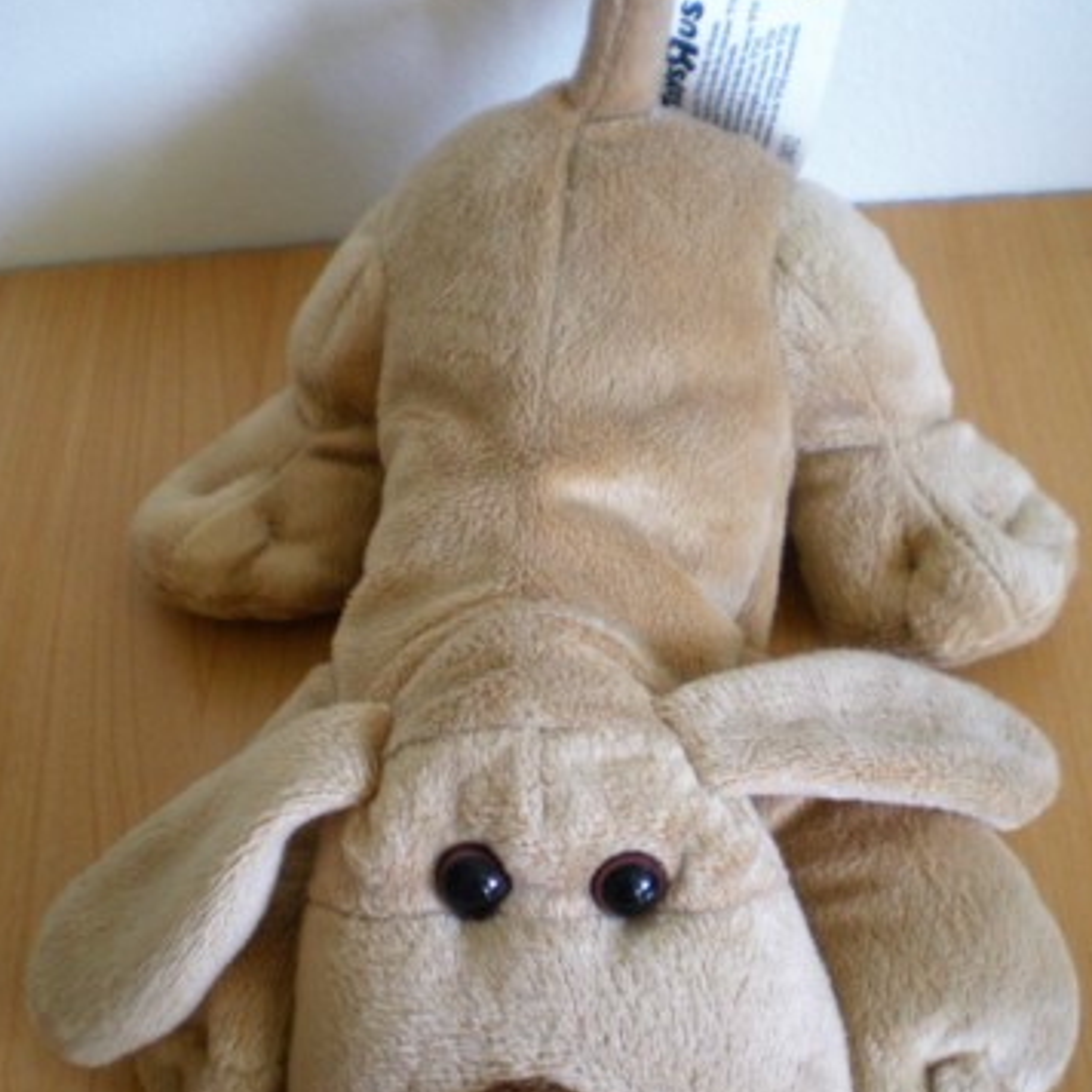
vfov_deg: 34.6
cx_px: 564
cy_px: 632
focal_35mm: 49
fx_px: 1749
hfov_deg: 34.7
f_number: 3.1
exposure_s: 1/54.5
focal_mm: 6.3
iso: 200
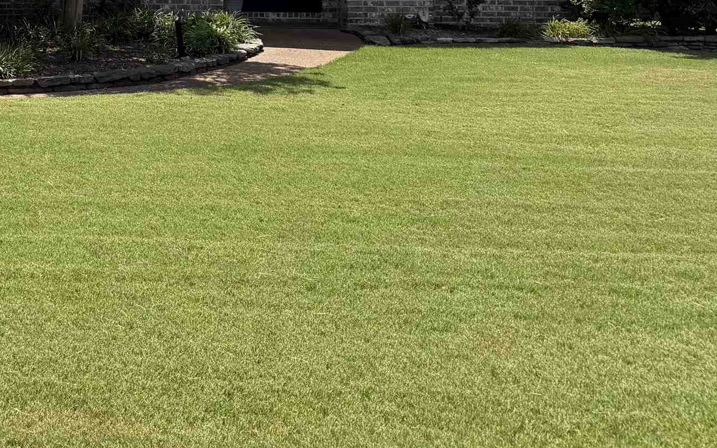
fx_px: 1172
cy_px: -155
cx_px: -51
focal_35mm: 60
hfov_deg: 30.7
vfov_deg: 19.7
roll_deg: -0.3
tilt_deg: +3.5
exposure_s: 1/3953
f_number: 1.78
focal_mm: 6.76
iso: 100
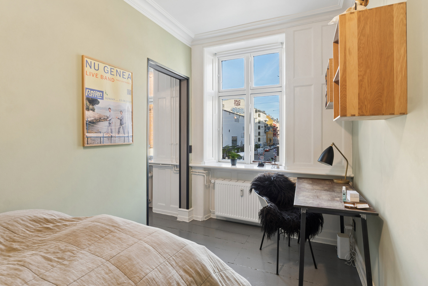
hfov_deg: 87.7
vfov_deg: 65.2
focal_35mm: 19
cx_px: 214
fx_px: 223
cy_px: 143
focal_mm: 12.5
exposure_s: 1/10
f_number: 8
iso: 200
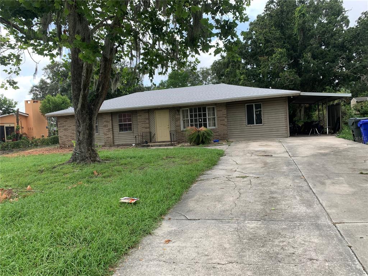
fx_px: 276
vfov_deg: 53.1
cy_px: 138
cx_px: 184
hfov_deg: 67.3
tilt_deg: +1.2
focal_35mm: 26
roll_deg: +5.9
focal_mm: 4.25
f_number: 1.8
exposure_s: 1/221
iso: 25
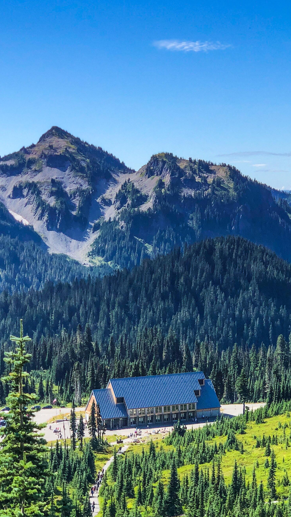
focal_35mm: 87
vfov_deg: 24.5
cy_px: 272
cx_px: 207
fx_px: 1194
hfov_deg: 13.9
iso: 16
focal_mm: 6
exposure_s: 1/716
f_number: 2.4
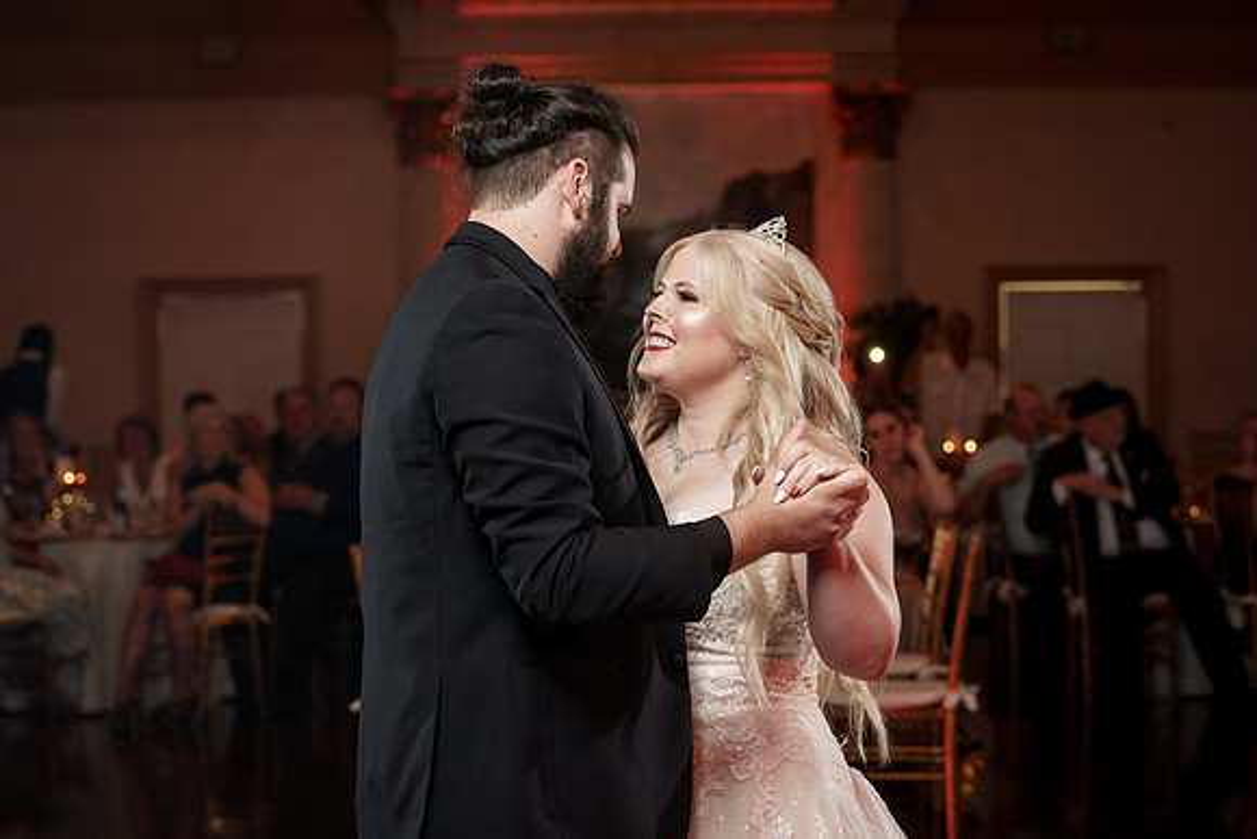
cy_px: 420
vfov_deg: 19.0
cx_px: 628
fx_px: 2503
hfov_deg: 28.2
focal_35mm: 72
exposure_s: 1/200
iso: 2000
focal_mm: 70
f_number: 4
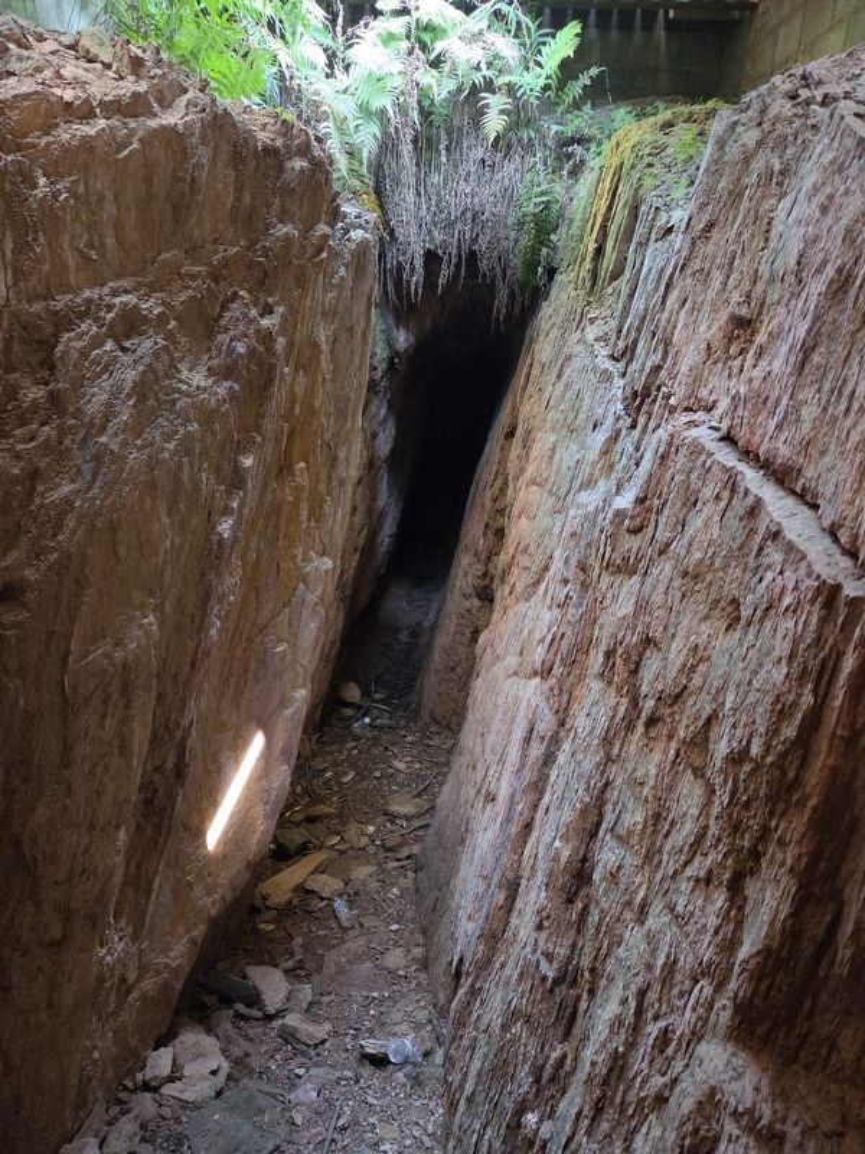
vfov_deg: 73.9
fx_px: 766
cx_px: 432
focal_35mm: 23
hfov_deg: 58.9
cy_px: 577
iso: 1600
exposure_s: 1/60
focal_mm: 5.4
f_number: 1.8
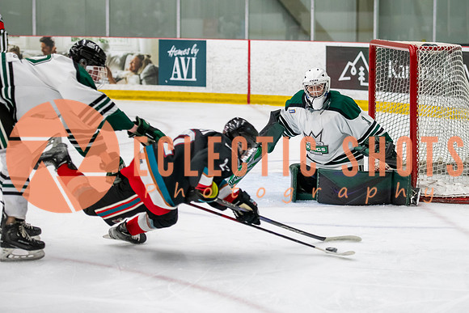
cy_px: 117
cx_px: 311
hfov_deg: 16.7
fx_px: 1592
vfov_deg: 11.2
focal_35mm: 122
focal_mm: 92
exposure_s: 1/640
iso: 2000
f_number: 3.2
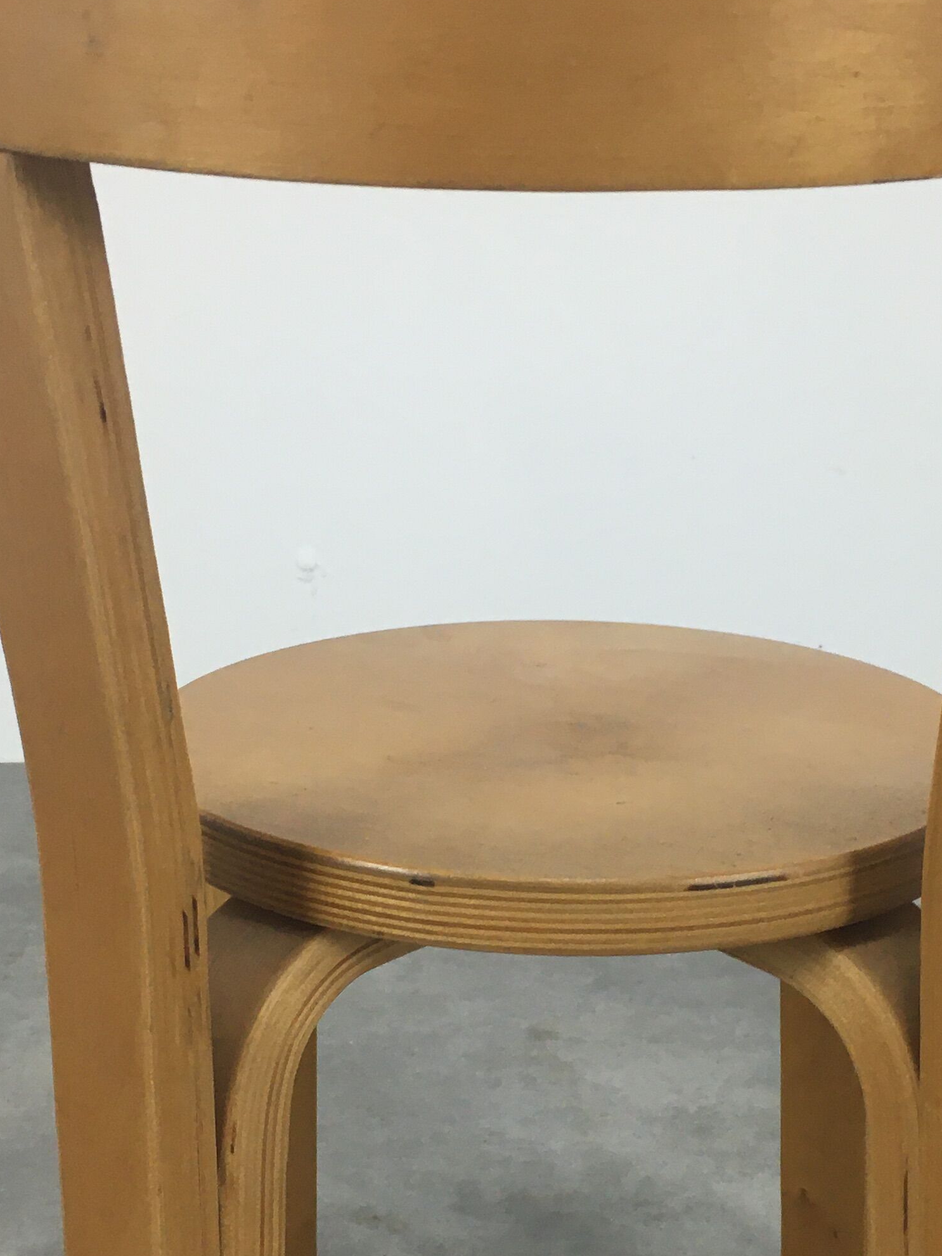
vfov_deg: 32.3
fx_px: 2141
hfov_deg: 24.8
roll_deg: -3.0
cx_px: 539
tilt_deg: -20.5
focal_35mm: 59
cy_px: 894
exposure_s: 1/33
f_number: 2.2
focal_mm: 4.15
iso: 40
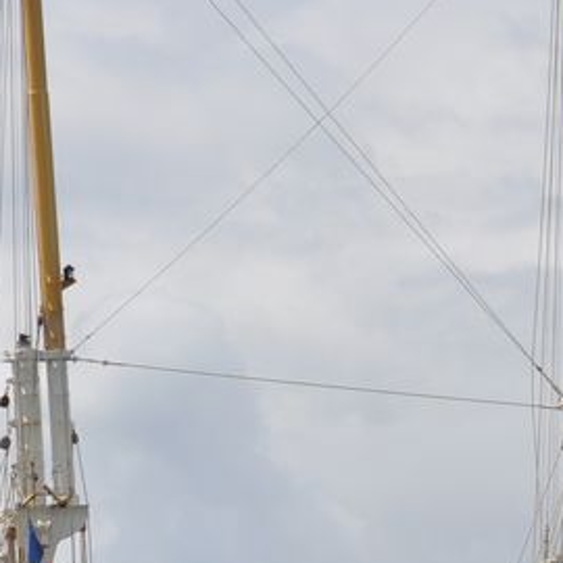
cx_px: 988
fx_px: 7765
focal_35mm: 422
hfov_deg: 4.1
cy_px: 413
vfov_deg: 4.2
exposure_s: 1/1000
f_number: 8
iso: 200
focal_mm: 70
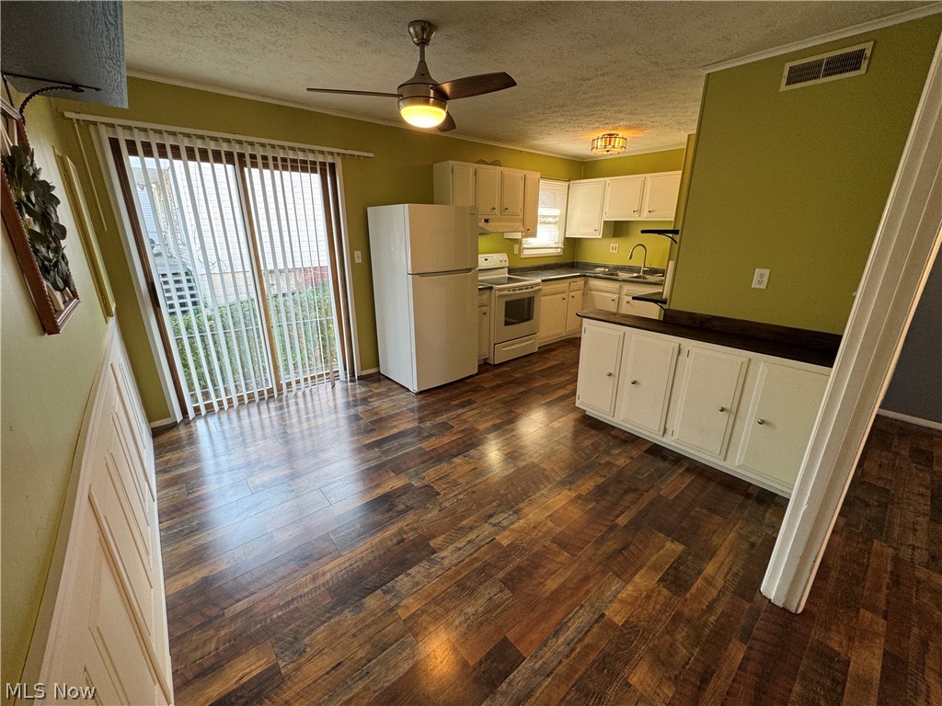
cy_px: 353
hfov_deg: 102.1
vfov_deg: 85.7
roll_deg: -0.3
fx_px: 381
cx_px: 471
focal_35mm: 14
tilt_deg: -19.0
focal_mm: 2.22
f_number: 2.2
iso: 125
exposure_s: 1/120
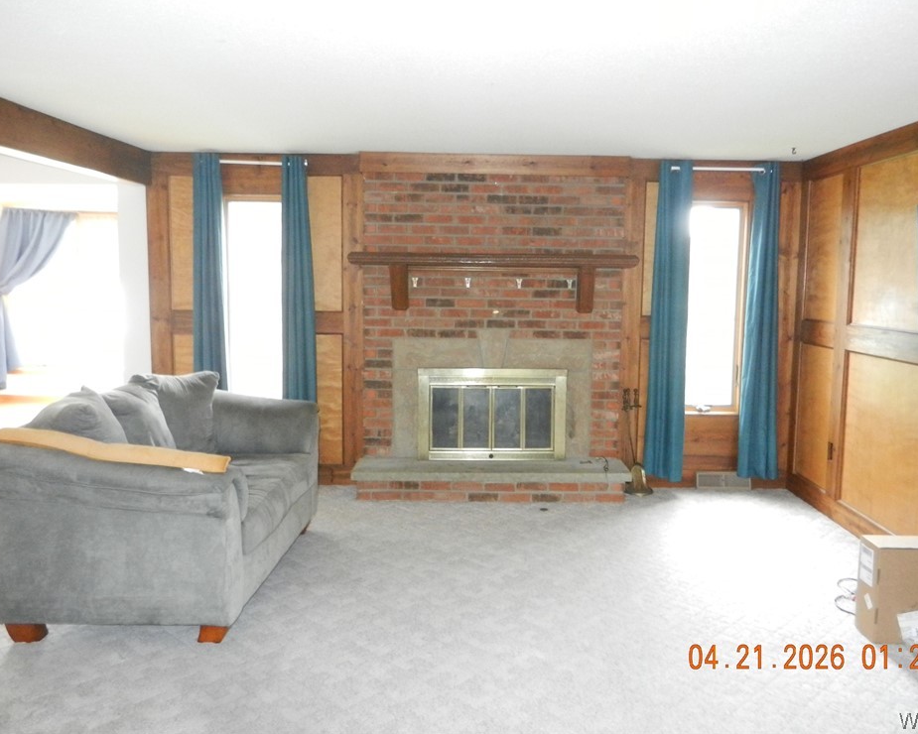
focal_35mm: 27
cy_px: 355
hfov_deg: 64.0
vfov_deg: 53.2
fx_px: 734
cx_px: 492
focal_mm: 4.5
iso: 800
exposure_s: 1/30
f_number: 3.5
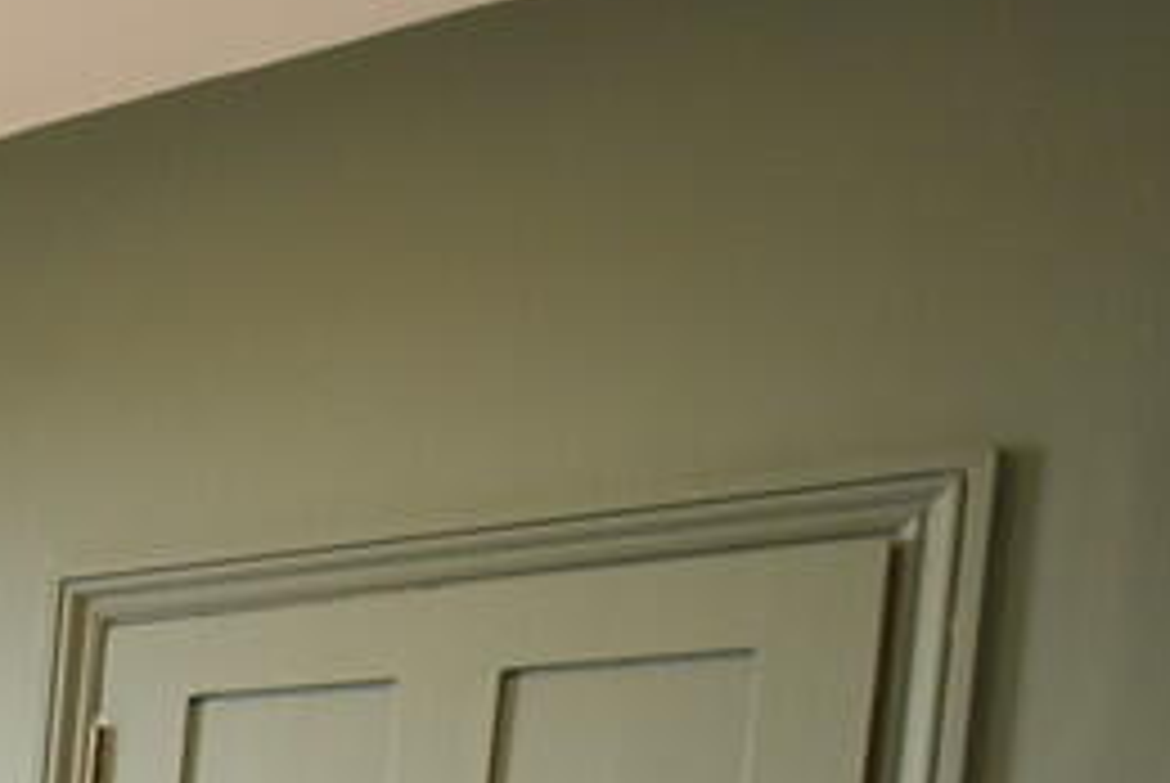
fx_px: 1920
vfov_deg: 19.9
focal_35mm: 59
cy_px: 1177
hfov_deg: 22.9
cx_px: -819
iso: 500
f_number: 3.5
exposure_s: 1/20
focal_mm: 10
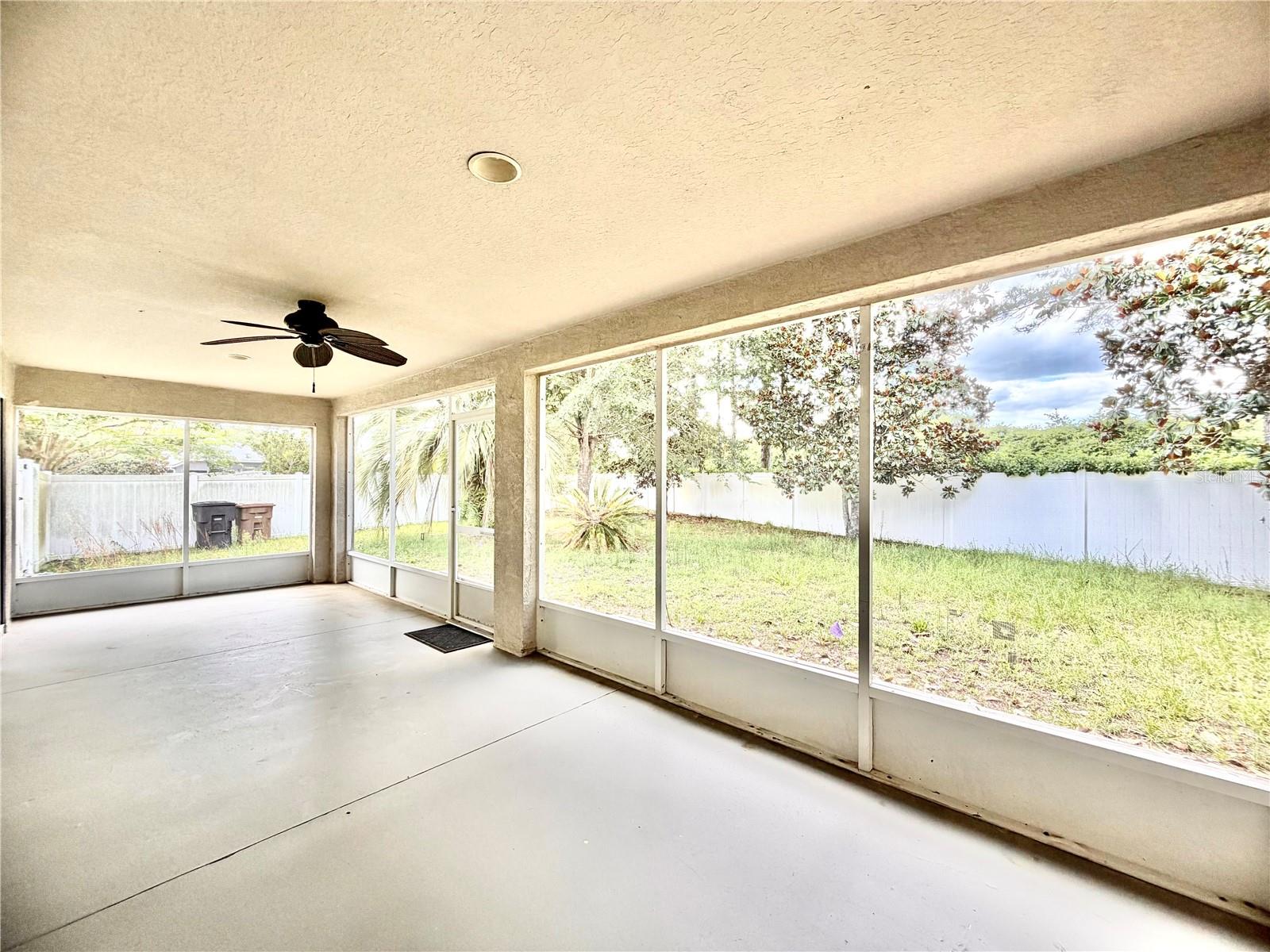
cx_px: 635
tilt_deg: +0.1
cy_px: 476
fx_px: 514
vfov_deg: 85.7
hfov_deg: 102.1
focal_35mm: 14
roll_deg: -0.4
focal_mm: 2.22
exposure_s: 1/121
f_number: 2.2
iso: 64
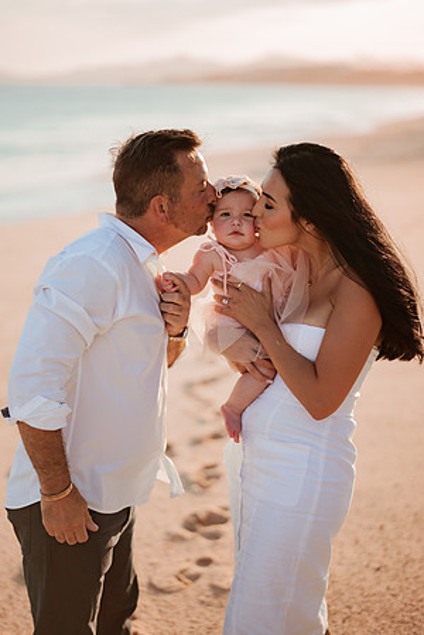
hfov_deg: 23.4
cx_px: 212
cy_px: 318
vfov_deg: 34.5
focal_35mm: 58
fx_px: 1025
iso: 100
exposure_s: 1/4000
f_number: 1.4
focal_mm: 58
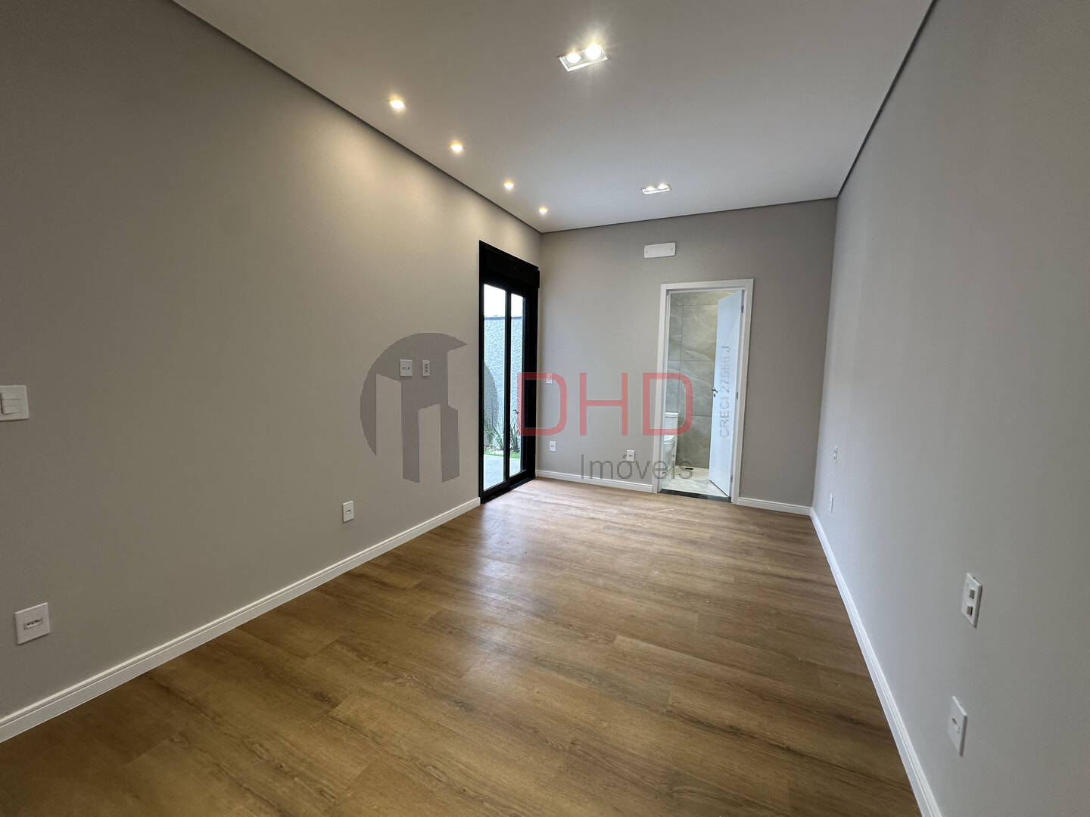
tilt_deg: -3.5
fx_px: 441
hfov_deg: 102.1
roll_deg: +0.3
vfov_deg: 85.7
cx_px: 545
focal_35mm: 14
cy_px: 408
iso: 160
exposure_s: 1/120
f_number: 2.2
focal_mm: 2.22
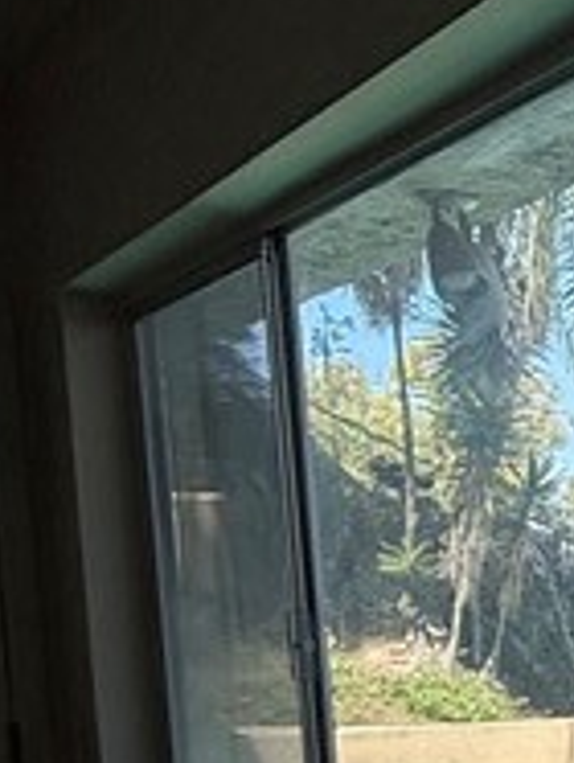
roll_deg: -0.4
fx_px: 1699
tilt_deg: -6.5
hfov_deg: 14.6
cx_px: 1259
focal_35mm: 77
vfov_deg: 24.0
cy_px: 788
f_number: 2.2
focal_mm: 2.22
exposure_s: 1/1125
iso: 50
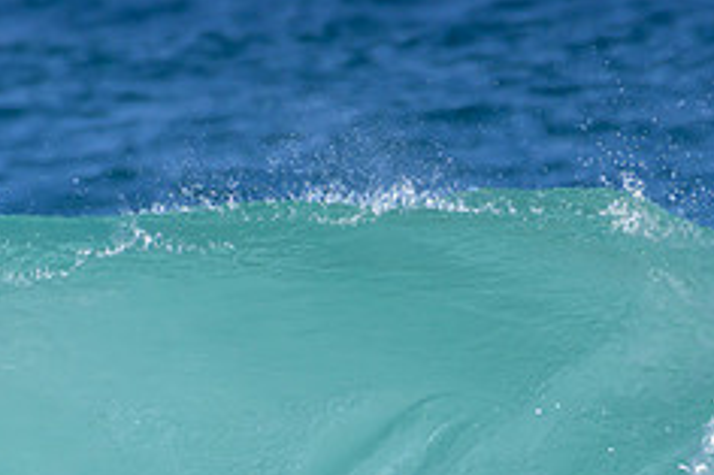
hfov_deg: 0.8
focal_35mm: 2460
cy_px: 573
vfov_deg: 0.6
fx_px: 48754
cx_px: 94
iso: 1000
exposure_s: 1/2000
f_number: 11
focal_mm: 1000
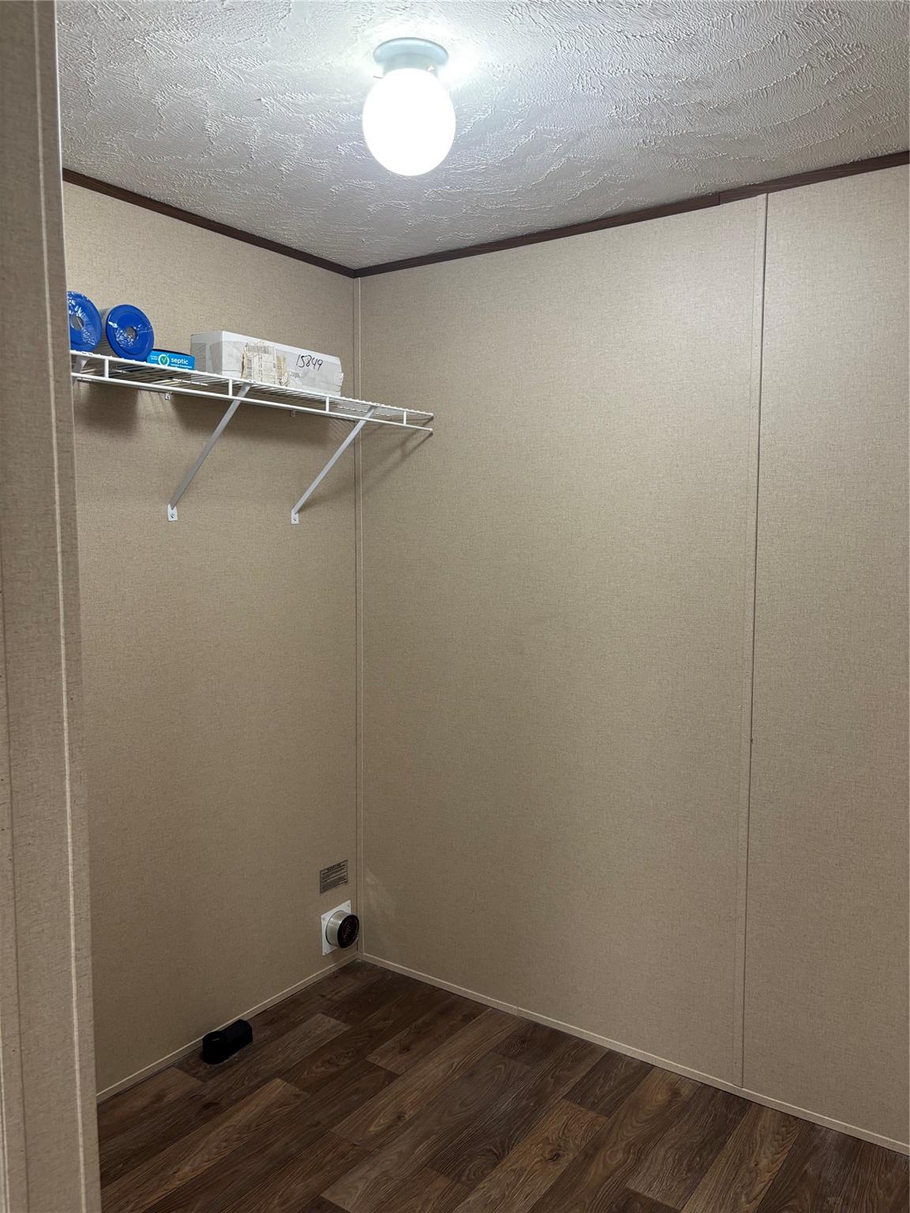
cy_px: 606
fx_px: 911
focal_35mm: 26
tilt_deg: -5.9
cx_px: 455
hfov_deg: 53.1
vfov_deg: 67.3
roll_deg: -0.5
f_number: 1.6
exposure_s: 1/60
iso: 80
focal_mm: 5.96
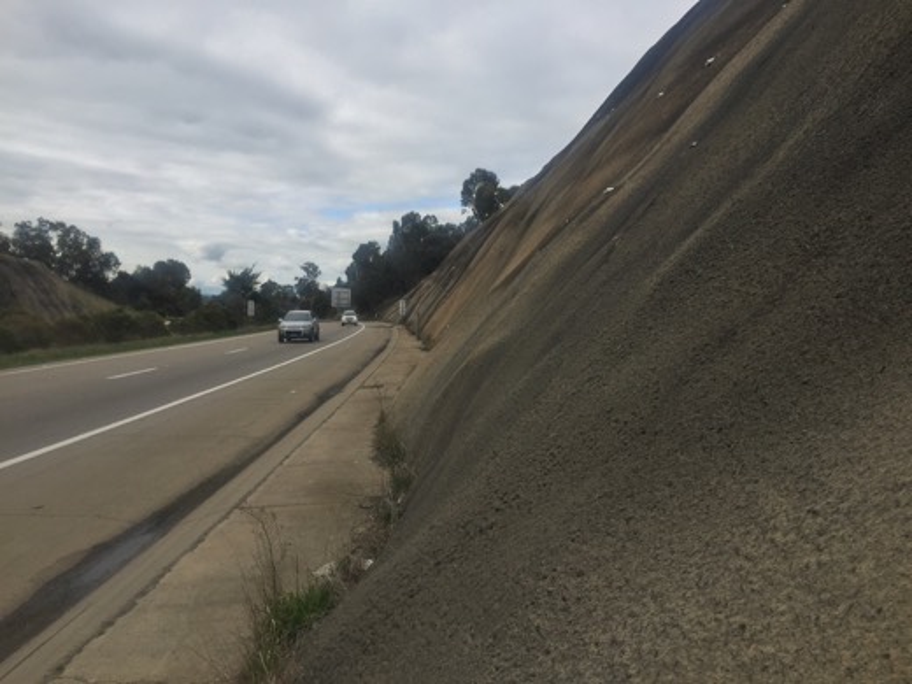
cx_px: 456
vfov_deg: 48.2
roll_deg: -2.5
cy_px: 342
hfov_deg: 61.7
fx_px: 764
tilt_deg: -2.2
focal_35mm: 29
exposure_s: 1/1980
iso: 32
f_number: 2.2
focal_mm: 4.15
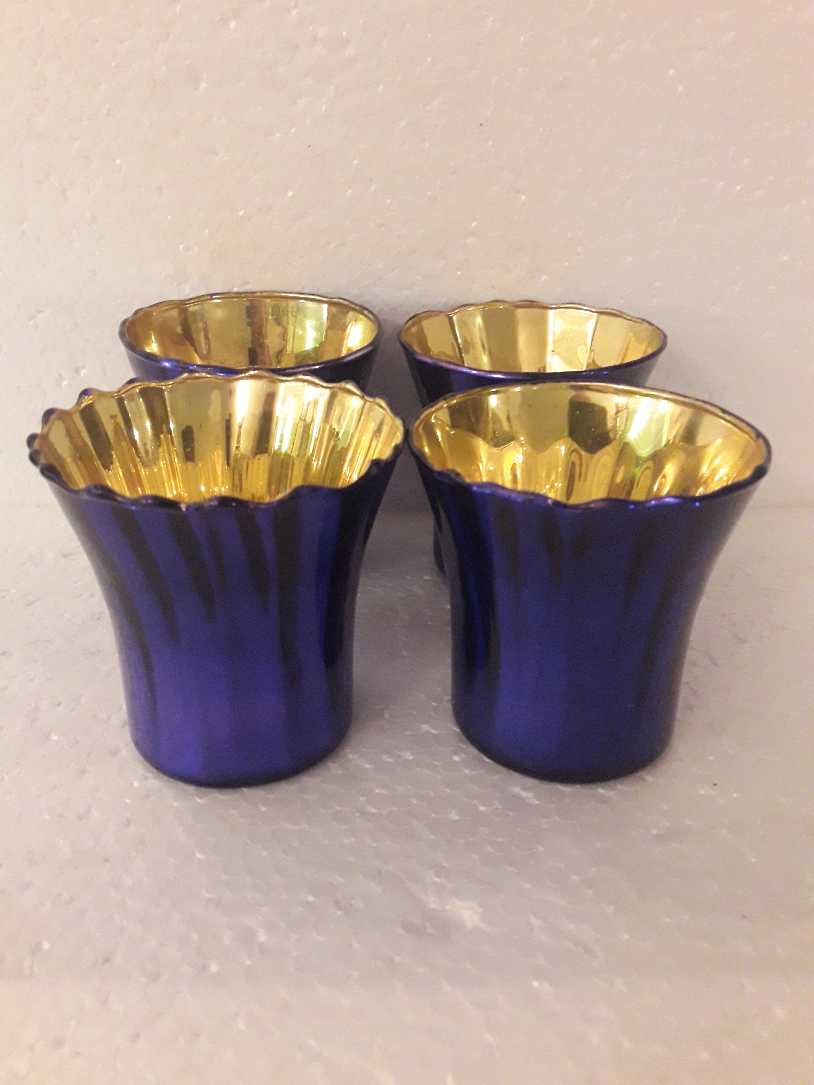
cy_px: 542
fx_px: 878
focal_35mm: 28
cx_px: 407
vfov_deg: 63.4
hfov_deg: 49.7
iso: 500
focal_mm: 3.7
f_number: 1.9
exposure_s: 1/20
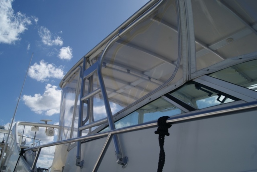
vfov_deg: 43.7
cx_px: 128
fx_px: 214
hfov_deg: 61.9
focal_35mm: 30
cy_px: 86
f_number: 10
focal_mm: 20
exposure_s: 1/400
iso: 100
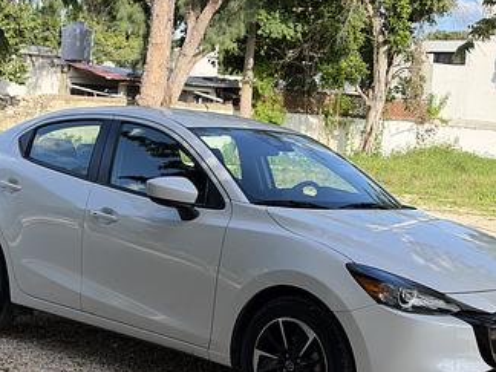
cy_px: 159
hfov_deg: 26.3
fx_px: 1060
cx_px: 212
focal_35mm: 74
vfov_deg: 19.9
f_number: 1.78
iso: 100
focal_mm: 6.76
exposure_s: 1/2342
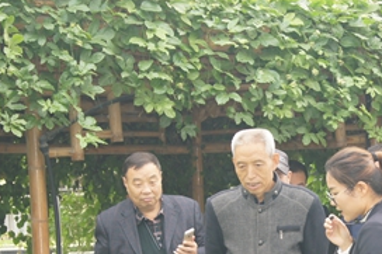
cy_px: 256
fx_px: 1581
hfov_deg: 13.6
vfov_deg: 9.1
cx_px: 361
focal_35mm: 149
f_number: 5.6
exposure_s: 1/80
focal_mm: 45
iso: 320
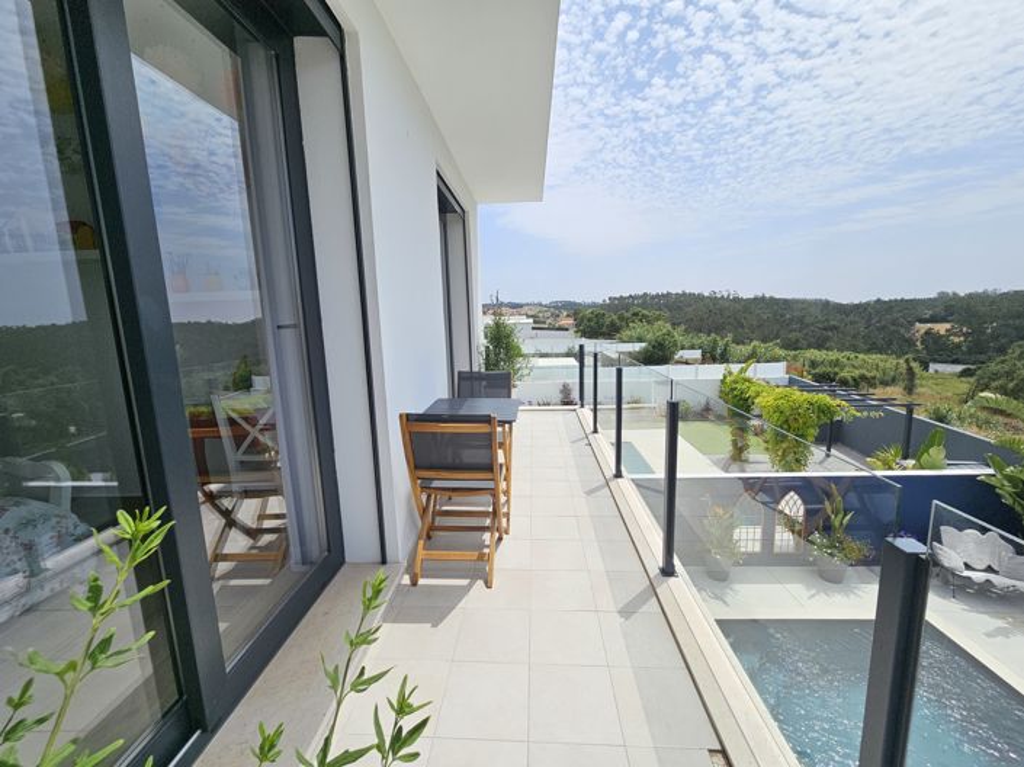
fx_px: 384
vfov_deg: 89.9
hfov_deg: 106.2
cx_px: 512
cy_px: 384
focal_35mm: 13
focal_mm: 2.2
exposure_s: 1/4756
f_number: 2.2
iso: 50
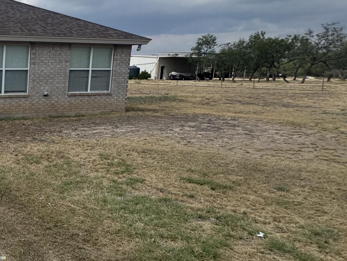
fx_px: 361
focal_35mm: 36
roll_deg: -0.2
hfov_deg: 36.5
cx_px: -90
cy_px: 125
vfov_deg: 39.6
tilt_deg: -10.2
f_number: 2.2
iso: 50
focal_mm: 2.22
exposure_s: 1/2208
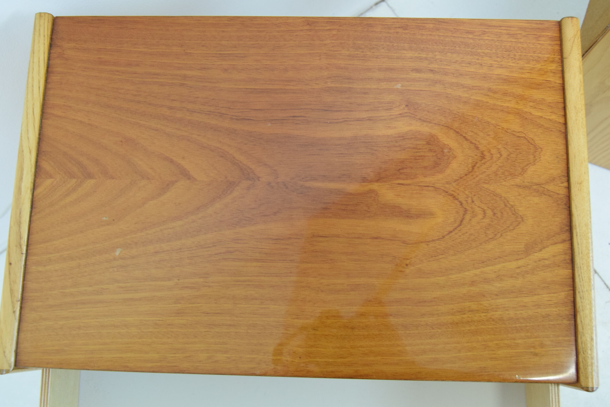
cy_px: 204
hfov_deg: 49.5
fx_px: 661
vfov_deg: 34.3
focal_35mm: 39
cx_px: 305
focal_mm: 26
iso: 1600
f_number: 5.6
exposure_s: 1/125
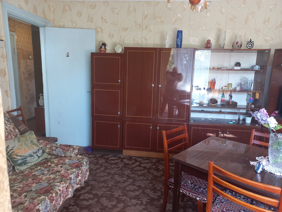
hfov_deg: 69.4
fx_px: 204
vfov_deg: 54.9
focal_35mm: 25
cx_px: 141
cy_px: 106
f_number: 1.8
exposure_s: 1/50
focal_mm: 4.6
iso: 200
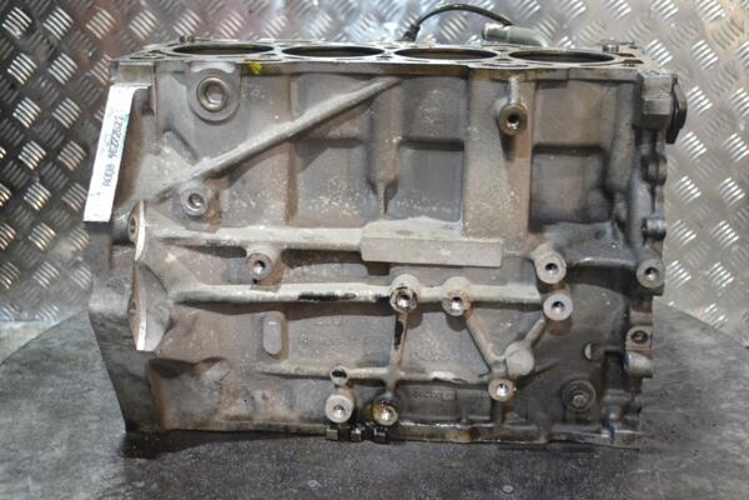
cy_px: 250
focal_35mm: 44
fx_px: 905
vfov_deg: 30.8
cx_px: 374
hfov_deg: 45.0
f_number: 4.5
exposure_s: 1/30
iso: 3200
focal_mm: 29
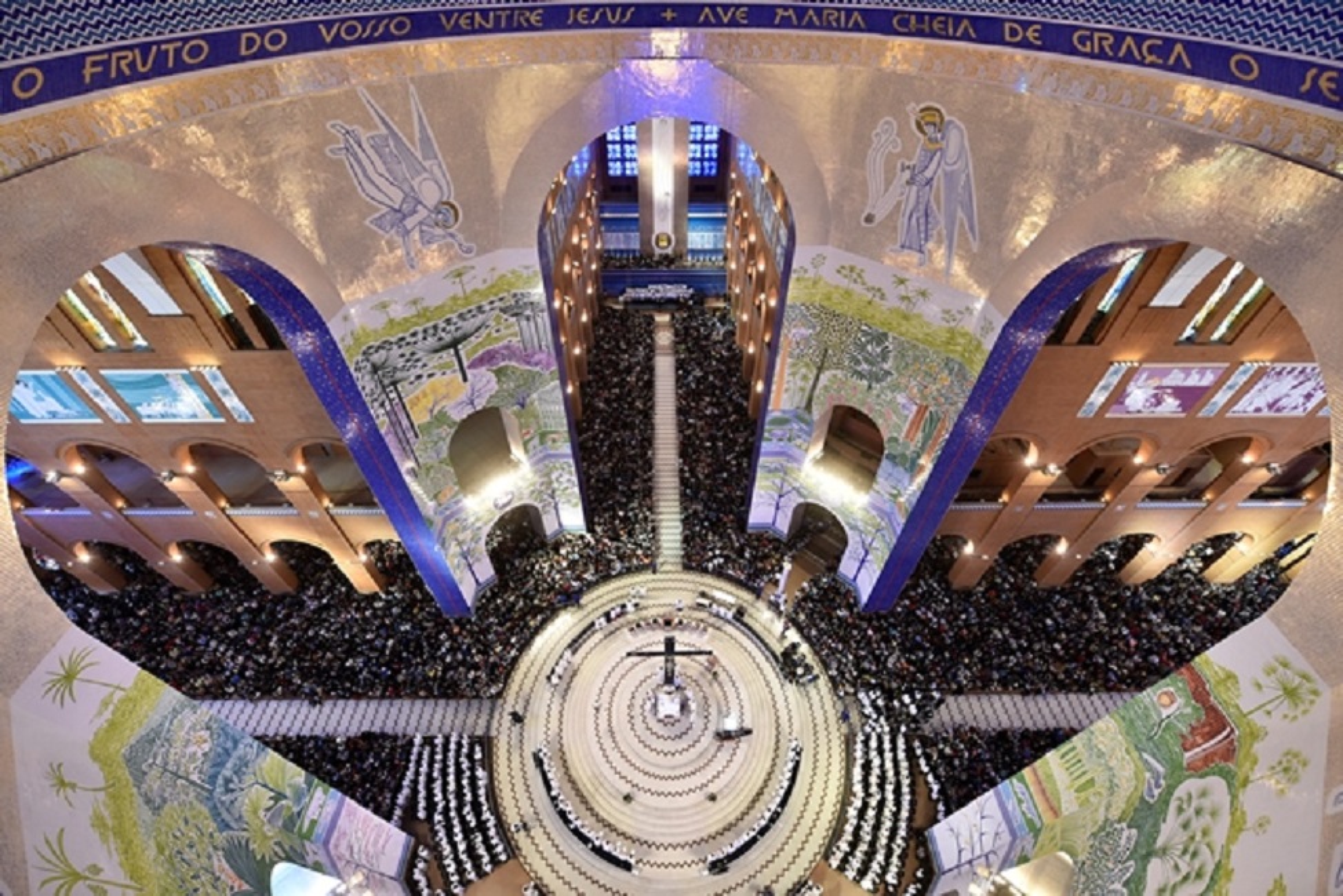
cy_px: 448
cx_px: 672
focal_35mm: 14
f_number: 4
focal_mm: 14
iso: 800
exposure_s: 1/60
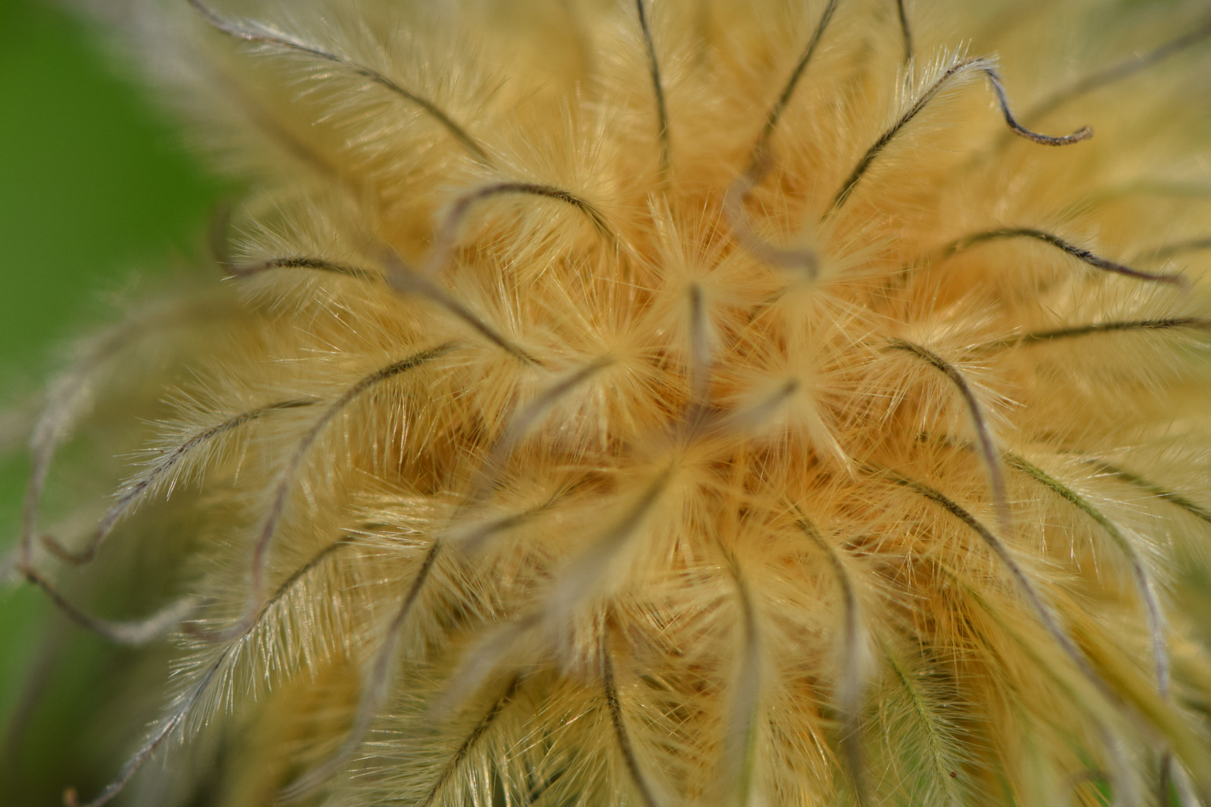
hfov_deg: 13.8
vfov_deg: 9.2
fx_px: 4997
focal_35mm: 149
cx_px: 640
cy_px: 406
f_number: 7.1
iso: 400
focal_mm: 85
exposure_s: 1/2000
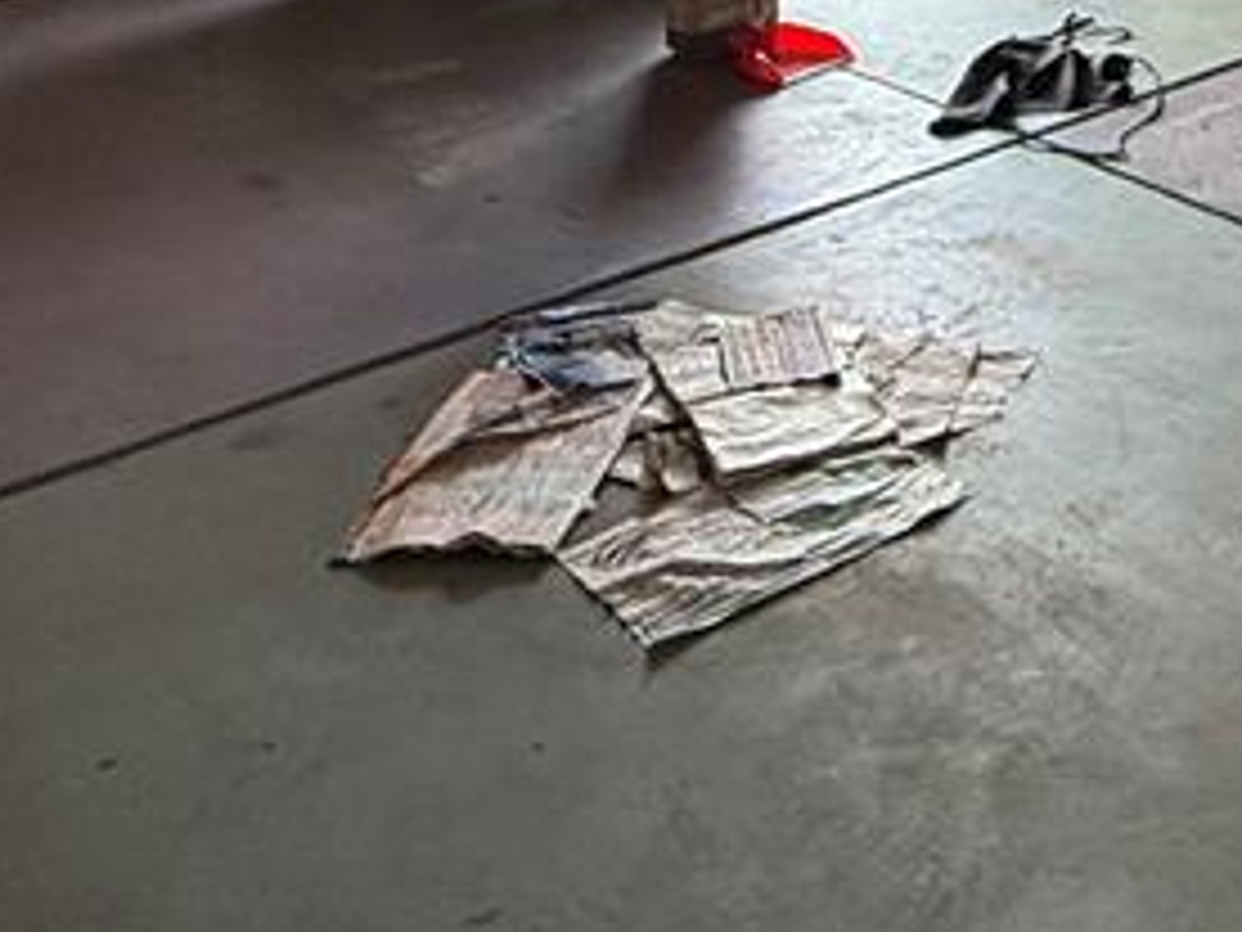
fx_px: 1866
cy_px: -628
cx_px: 1341
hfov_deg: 32.7
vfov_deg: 21.3
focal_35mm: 52
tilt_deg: +3.3
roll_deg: -0.6
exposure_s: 1/99
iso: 160
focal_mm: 2.22
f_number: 2.2
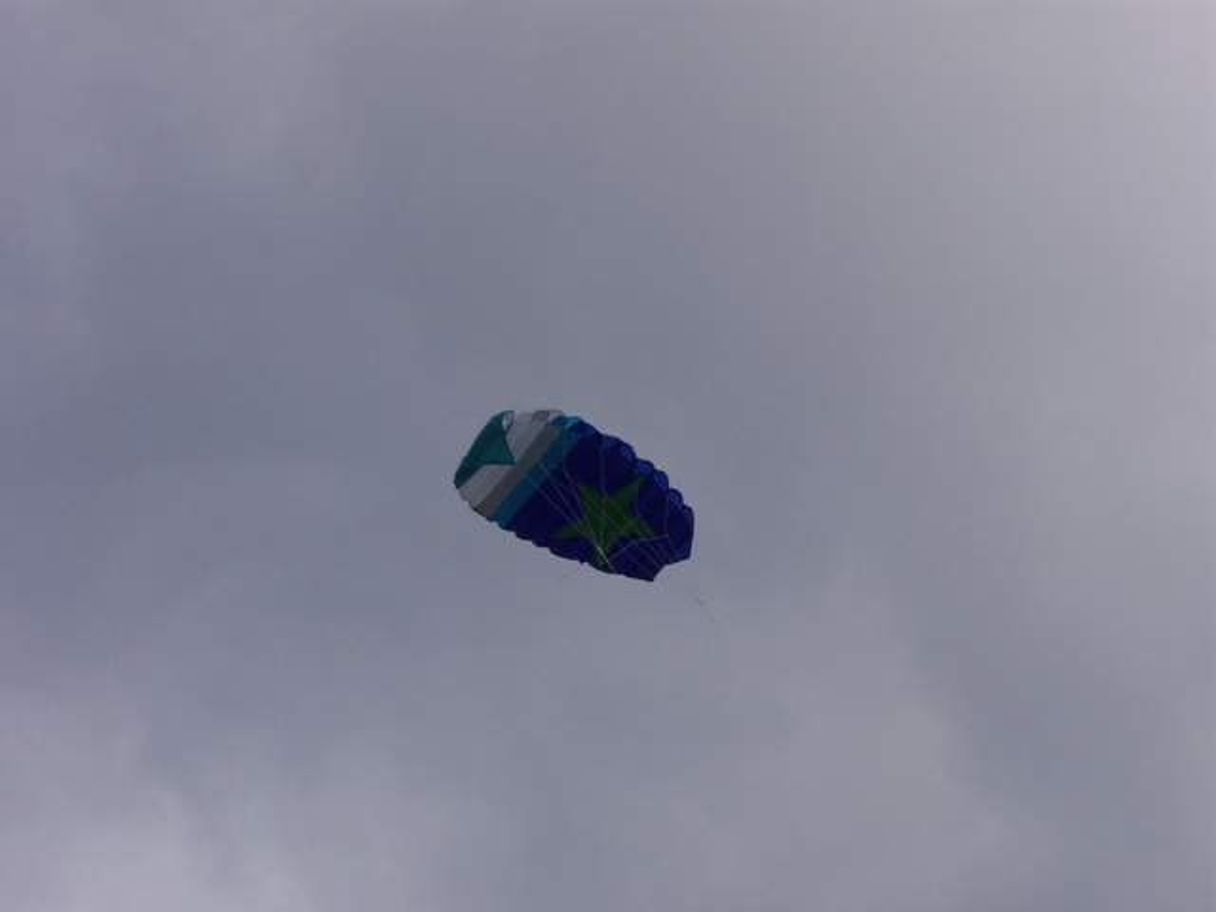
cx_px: 608
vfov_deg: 13.0
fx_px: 4005
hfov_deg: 17.3
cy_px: 456
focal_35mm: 114
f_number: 8
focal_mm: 24
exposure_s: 1/500
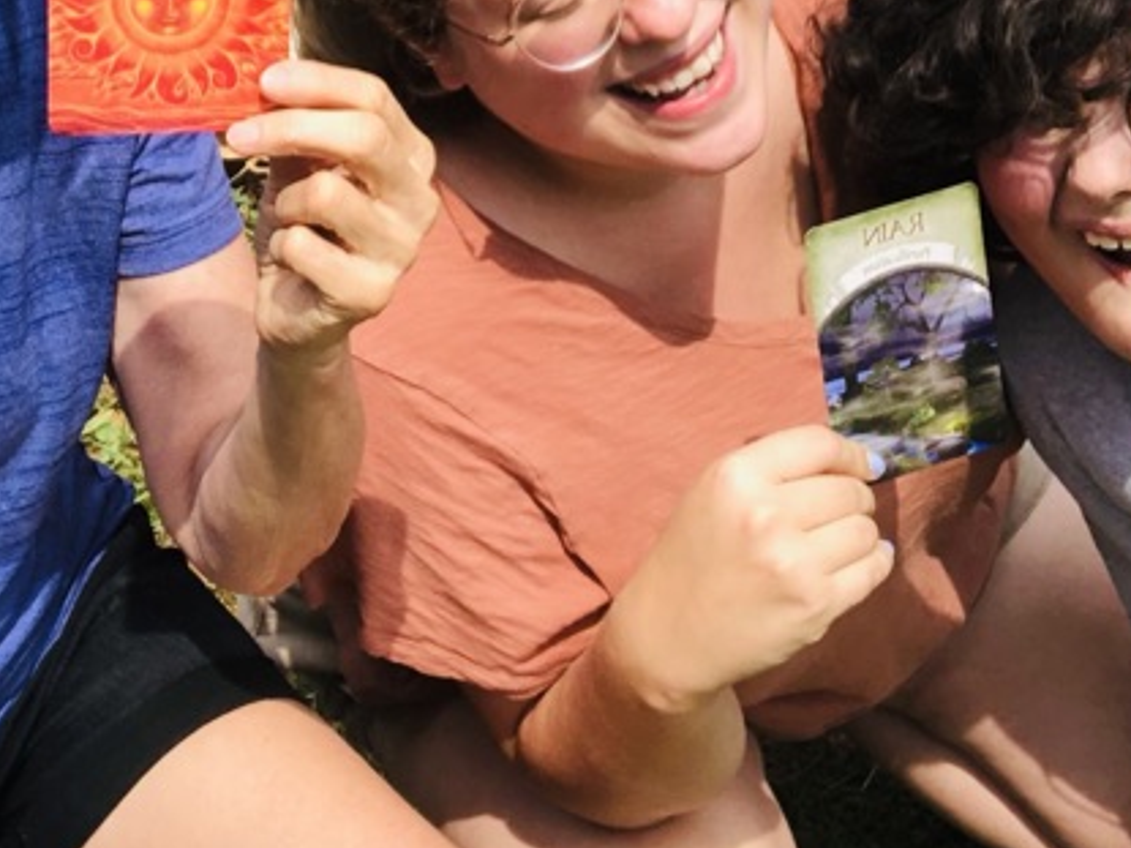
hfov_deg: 24.3
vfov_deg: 18.2
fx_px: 2580
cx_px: 213
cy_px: 29
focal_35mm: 79
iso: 20
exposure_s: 1/446
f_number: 2.2
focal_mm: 2.87
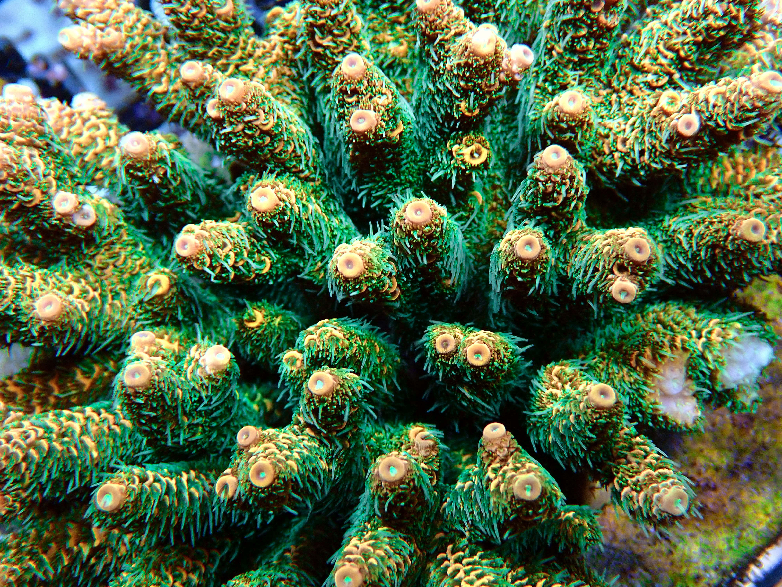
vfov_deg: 37.7
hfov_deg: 49.0
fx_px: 858
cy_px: 294
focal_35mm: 38
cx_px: 391
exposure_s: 1/80
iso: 250
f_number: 3.5
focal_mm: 6.83
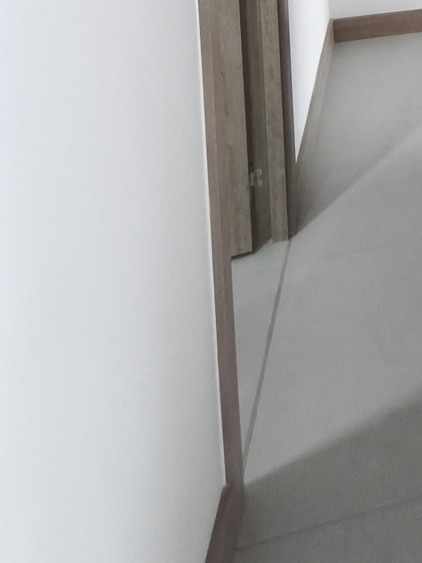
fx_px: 699
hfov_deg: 27.1
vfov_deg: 29.9
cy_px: -243
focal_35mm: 43
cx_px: 576
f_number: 2.2
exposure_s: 1/24
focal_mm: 1.91
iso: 500
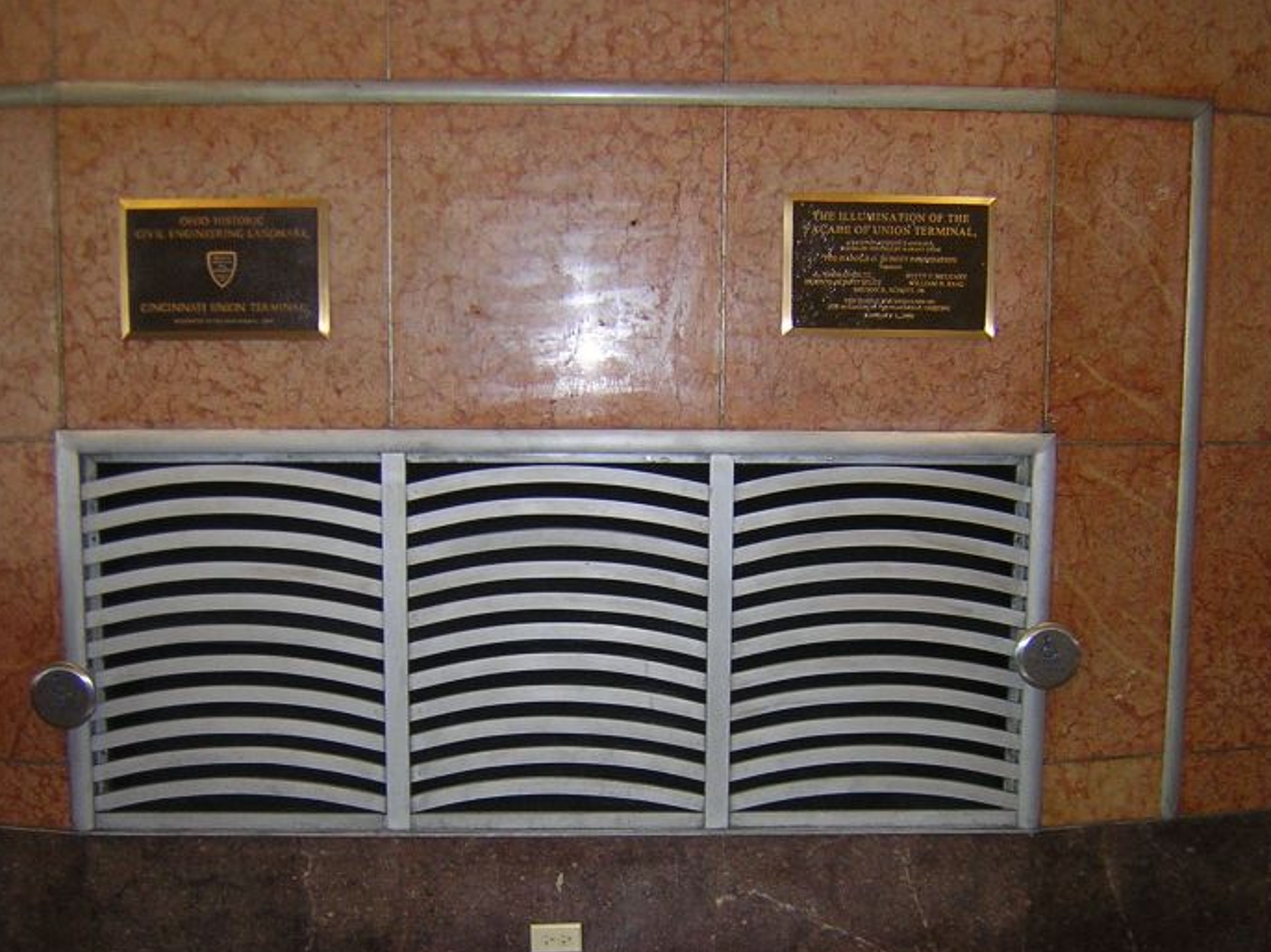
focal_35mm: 42
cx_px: 643
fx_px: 1542
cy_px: 552
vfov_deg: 34.3
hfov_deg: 44.8
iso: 271
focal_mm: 4.7
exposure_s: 1/60.1
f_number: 2.6
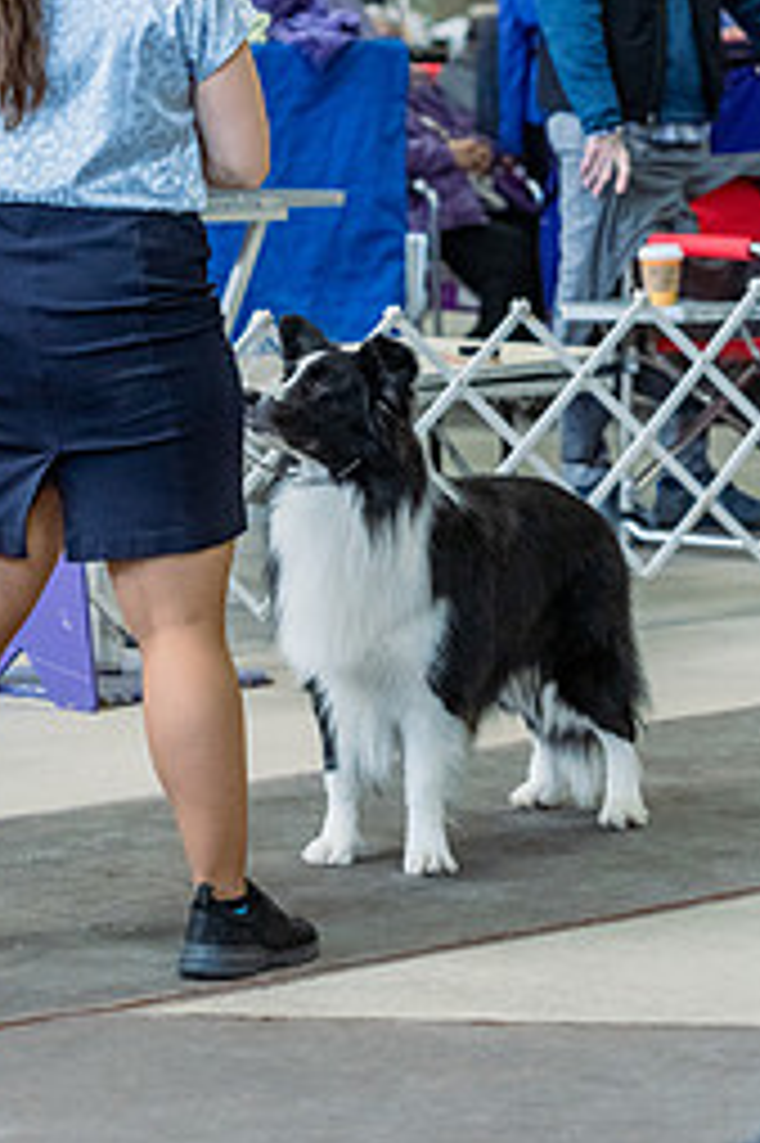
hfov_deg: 8.9
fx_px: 4883
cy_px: 198
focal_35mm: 154
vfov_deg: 13.3
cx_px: 355
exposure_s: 1/400
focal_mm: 87
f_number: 4
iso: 6400
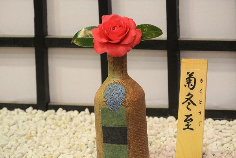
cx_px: 118
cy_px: 79
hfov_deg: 11.9
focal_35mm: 172
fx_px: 1128
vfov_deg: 8.0
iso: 800
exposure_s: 1/30
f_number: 4.5
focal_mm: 64
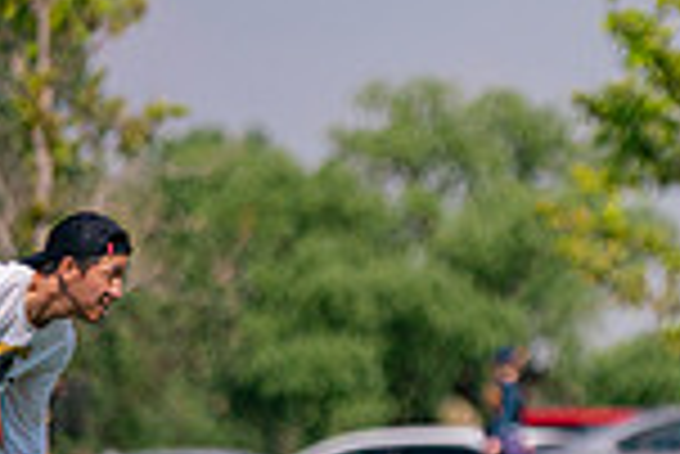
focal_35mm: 770
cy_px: 353
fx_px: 14558
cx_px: 797
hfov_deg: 2.7
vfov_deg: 1.8
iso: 640
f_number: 2.8
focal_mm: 200
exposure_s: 1/16000
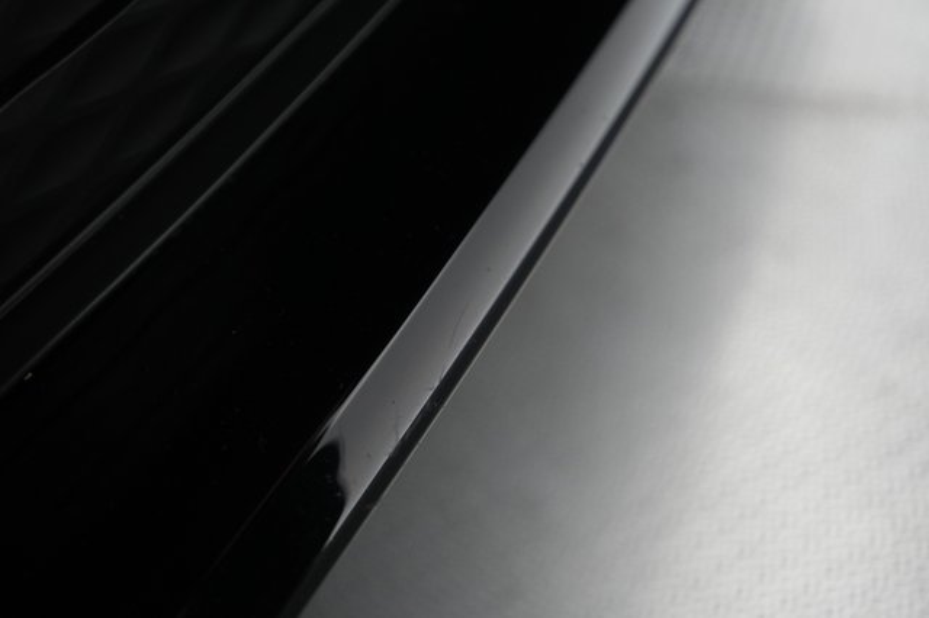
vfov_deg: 46.4
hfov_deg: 65.5
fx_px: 722
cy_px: 309
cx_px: 464
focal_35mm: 28
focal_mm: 28
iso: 1600
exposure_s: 1/100
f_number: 2.8
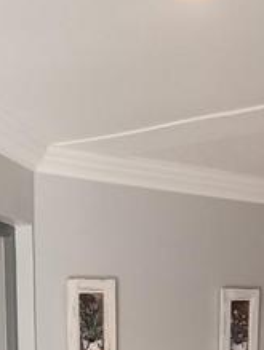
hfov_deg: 23.3
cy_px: 427
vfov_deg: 27.2
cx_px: 40
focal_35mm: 62
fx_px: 629
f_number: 2.2
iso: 693
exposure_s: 1/50
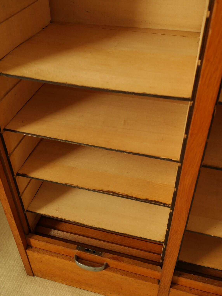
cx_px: 112
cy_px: 145
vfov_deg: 51.4
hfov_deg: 39.7
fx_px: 308
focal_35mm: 36
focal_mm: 22
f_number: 5.6
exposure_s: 1/30
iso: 400
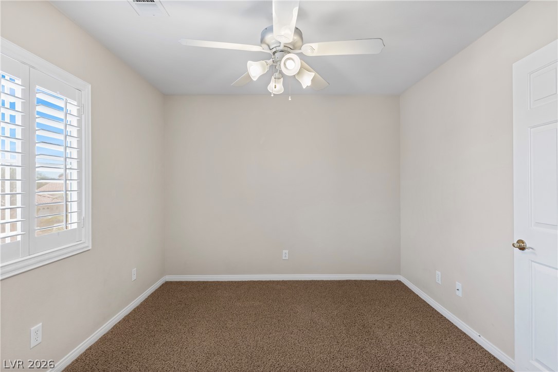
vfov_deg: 70.4
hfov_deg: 93.3
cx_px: 279
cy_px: 186
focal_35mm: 17
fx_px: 263
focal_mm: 17
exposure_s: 1/640
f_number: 8
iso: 400
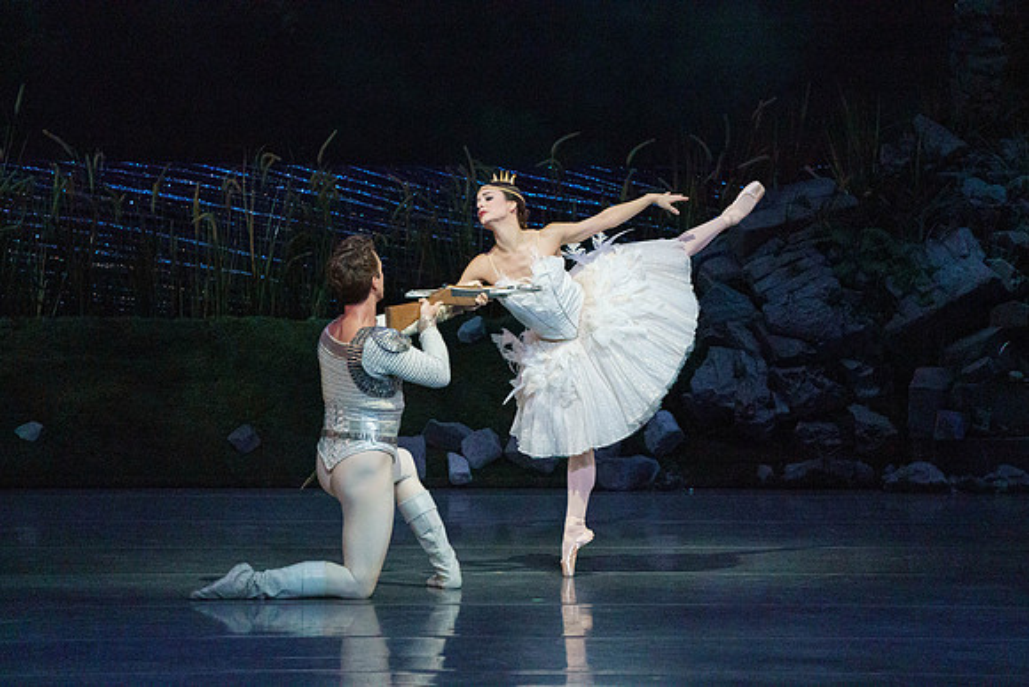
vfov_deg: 3.7
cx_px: 514
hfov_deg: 5.5
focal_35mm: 376
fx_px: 10749
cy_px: 344
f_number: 5.6
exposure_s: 1/320
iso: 8000
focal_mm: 376
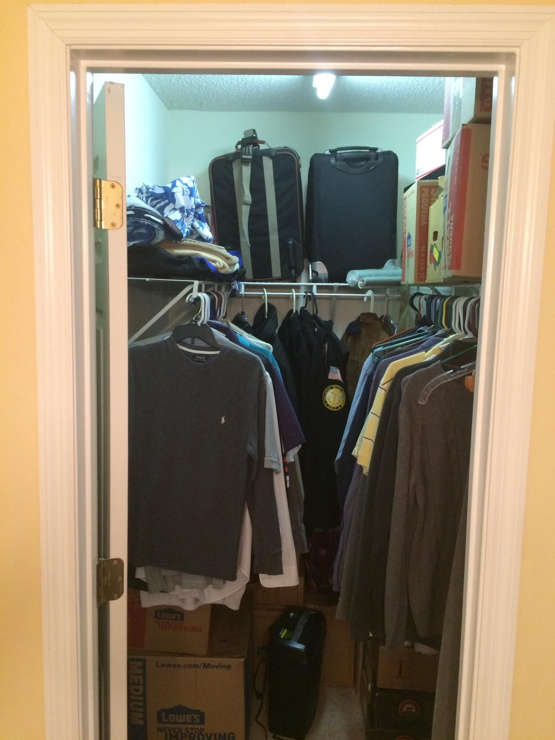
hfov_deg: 48.2
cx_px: 278
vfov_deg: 61.7
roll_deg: -0.1
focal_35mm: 29
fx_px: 620
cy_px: 370
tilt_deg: -7.7
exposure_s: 1/30
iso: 250
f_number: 2.2
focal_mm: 4.15
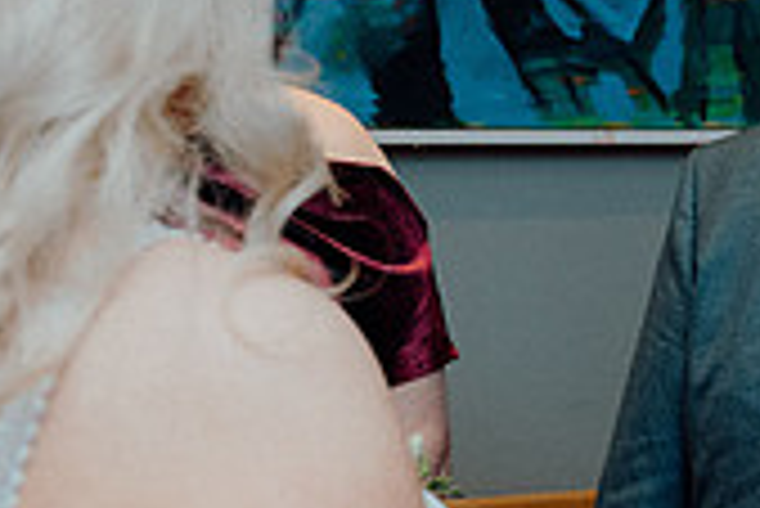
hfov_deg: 17.1
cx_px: 971
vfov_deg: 12.1
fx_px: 2388
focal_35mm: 113
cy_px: 375
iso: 2500
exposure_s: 1/160
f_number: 3.5
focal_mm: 33
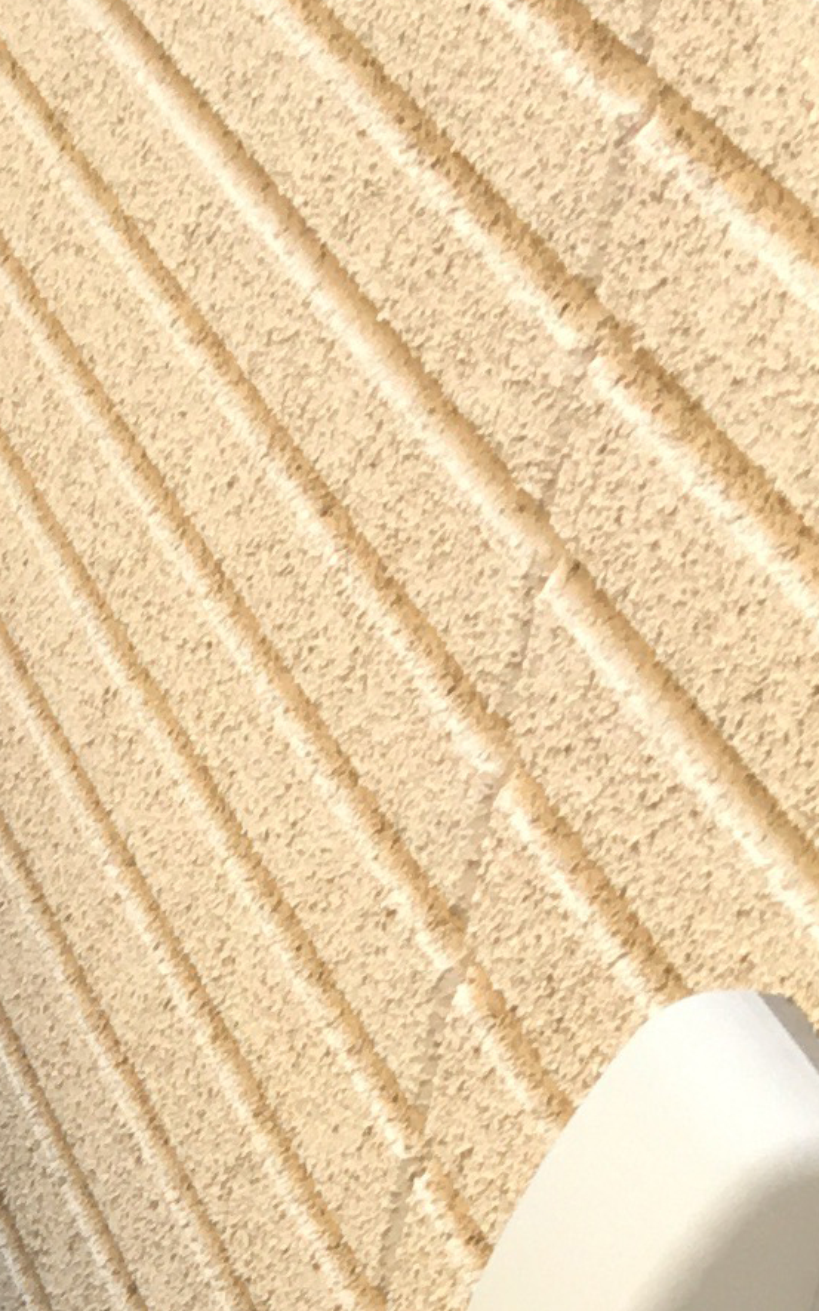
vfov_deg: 14.1
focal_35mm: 140
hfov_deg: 8.5
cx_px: -1225
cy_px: 1921
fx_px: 5001
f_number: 2.2
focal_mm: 4.15
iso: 40
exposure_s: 1/120
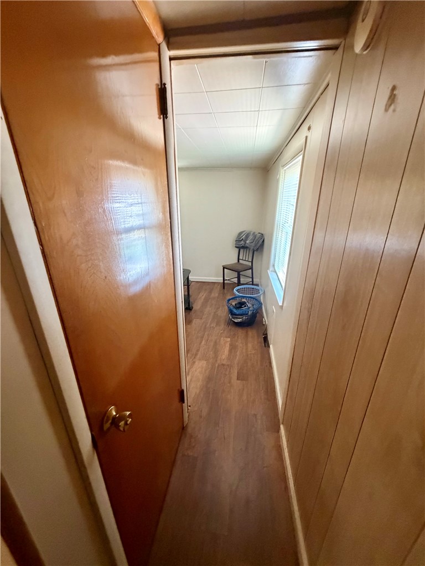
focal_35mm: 14
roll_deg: +1.8
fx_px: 229
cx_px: 212
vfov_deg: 102.1
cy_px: 283
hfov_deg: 85.7
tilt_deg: -19.7
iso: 800
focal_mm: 2.22
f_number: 2.2
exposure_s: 1/60
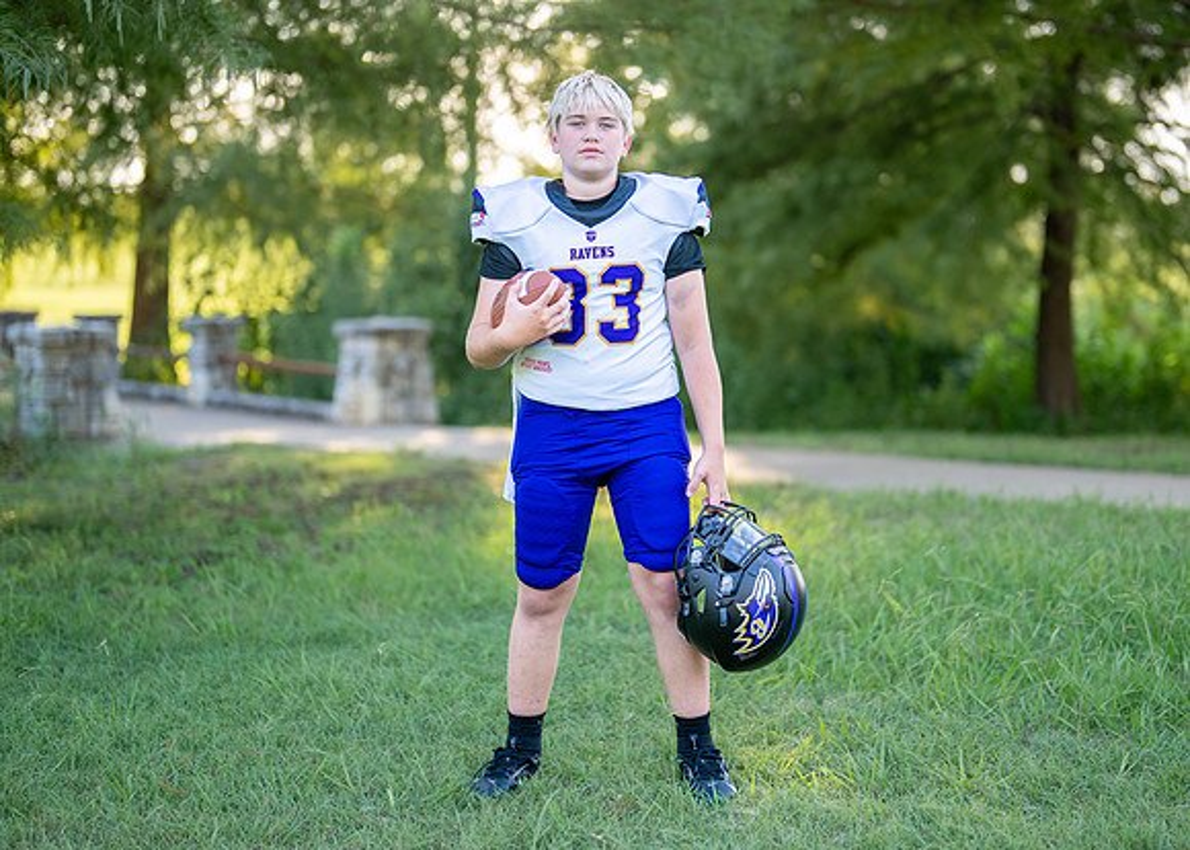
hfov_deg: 30.9
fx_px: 2149
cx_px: 660
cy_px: 386
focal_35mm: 64
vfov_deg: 22.3
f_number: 1.2
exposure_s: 1/1600
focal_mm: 50
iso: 160
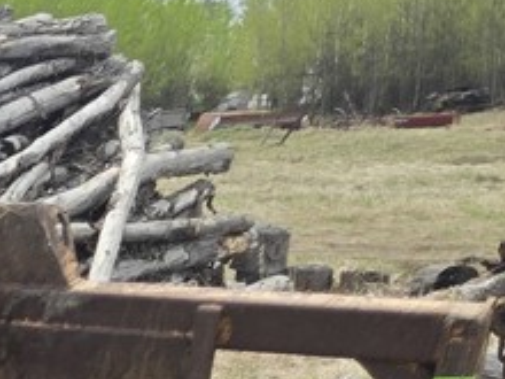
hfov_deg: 10.0
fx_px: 2290
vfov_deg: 8.9
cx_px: -930
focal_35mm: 157
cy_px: 761
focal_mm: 5.4
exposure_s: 1/1022
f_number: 1.8
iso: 25
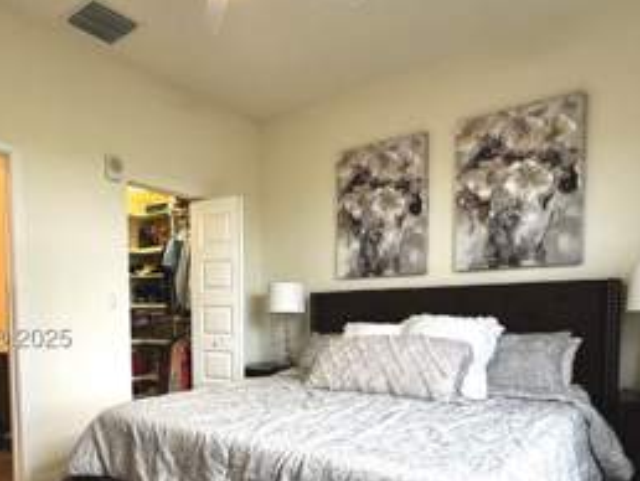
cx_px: 290
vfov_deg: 51.5
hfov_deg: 67.1
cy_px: 342
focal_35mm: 26
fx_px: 481
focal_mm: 2.22
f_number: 2.2
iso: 200
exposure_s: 1/120
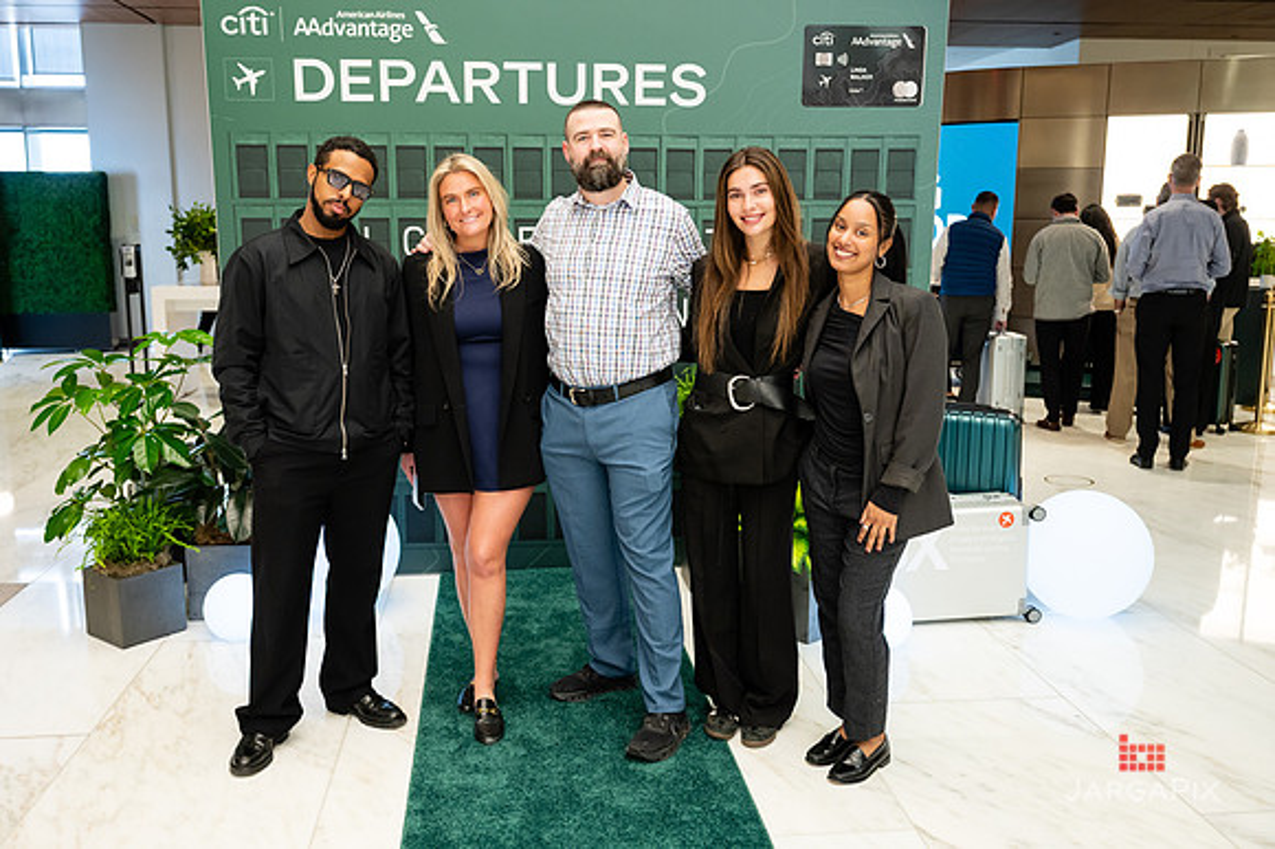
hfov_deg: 58.5
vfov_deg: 40.9
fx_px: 1138
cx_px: 616
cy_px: 410
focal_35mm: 32
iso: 1250
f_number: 3.2
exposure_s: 1/160
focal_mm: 31
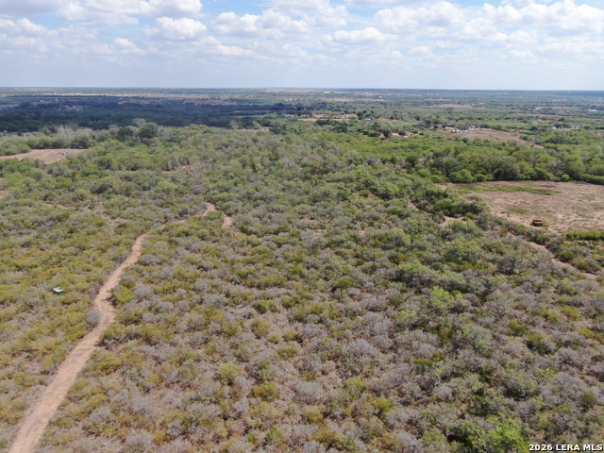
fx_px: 436
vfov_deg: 54.9
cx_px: 302
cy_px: 226
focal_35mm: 25
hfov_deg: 69.4
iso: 100
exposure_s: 1/1250
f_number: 2.8
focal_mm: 4.48
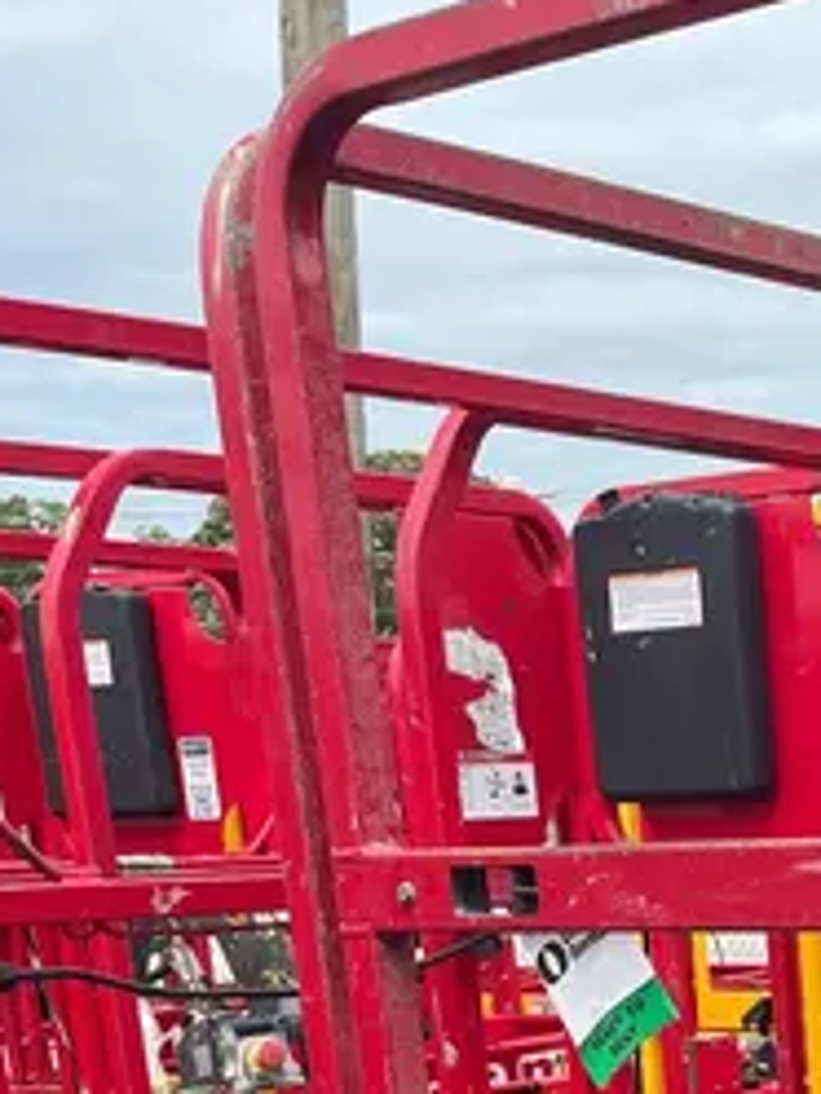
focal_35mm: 77
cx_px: 1081
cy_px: 1555
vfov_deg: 21.9
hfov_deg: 17.8
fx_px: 2435
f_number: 1.6
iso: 50
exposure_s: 1/1580
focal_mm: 5.1
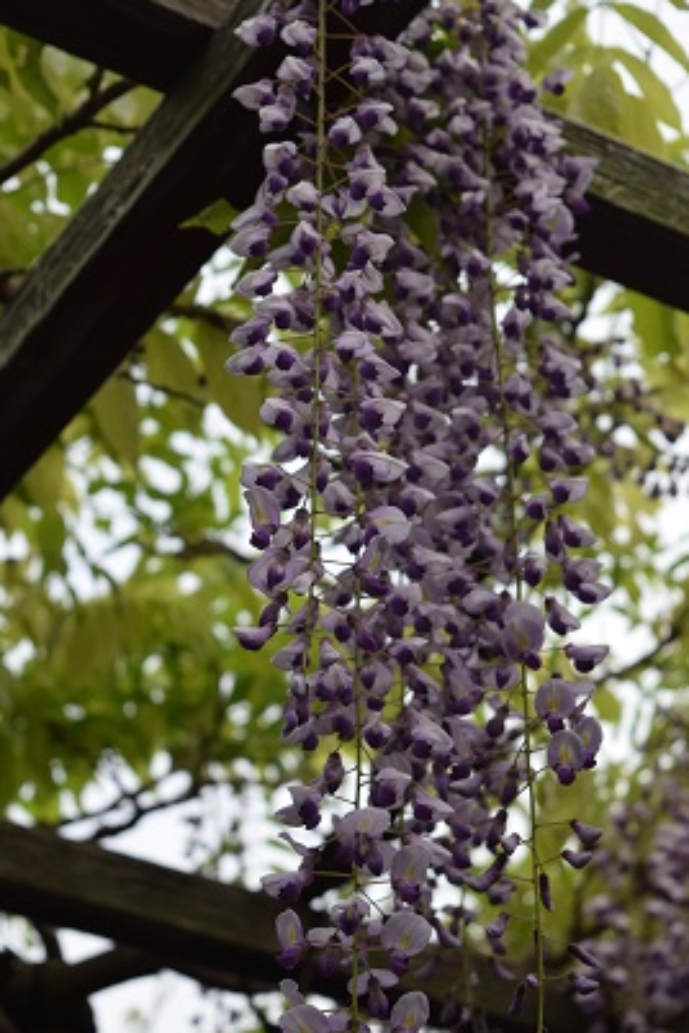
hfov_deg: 13.9
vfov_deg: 20.7
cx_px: 388
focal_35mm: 99
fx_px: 2830
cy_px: 506
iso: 400
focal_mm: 55
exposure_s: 1/200
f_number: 7.1
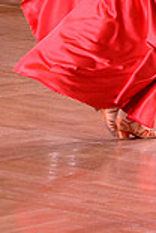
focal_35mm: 371
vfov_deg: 5.5
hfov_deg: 3.7
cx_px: 266
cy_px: -145
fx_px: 2411
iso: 4000
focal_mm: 100
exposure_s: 1/250
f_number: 5
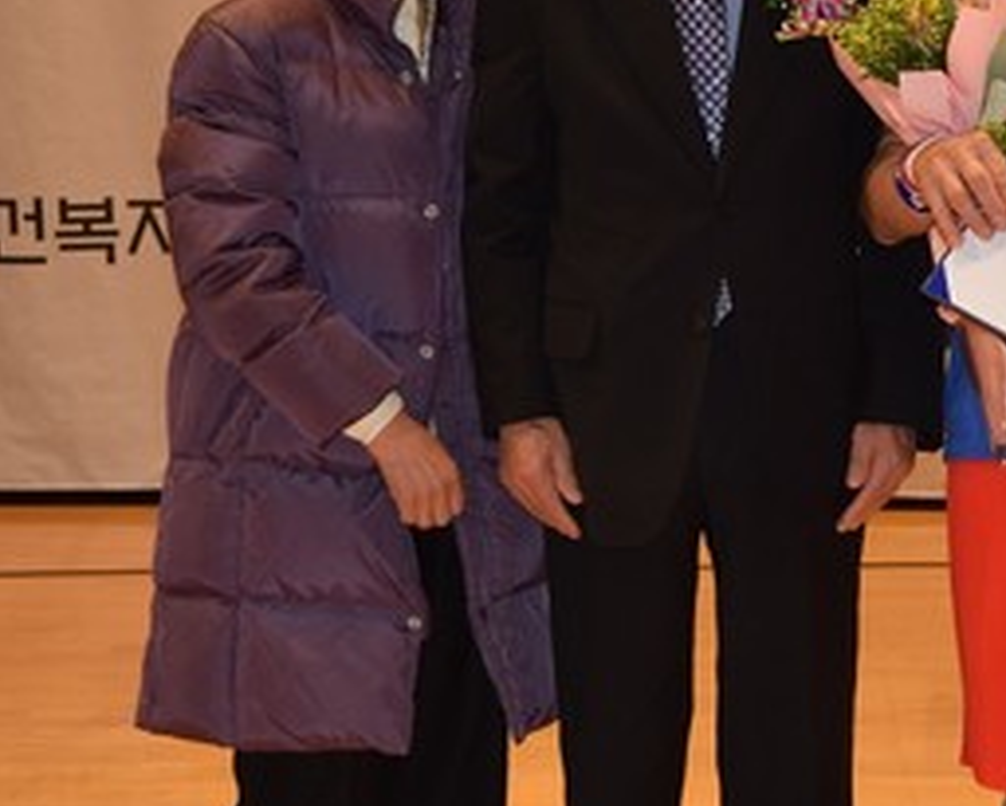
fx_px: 3336
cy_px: 263
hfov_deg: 16.9
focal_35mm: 112
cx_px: 912
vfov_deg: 13.7
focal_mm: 34
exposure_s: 1/125
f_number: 5.6
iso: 320
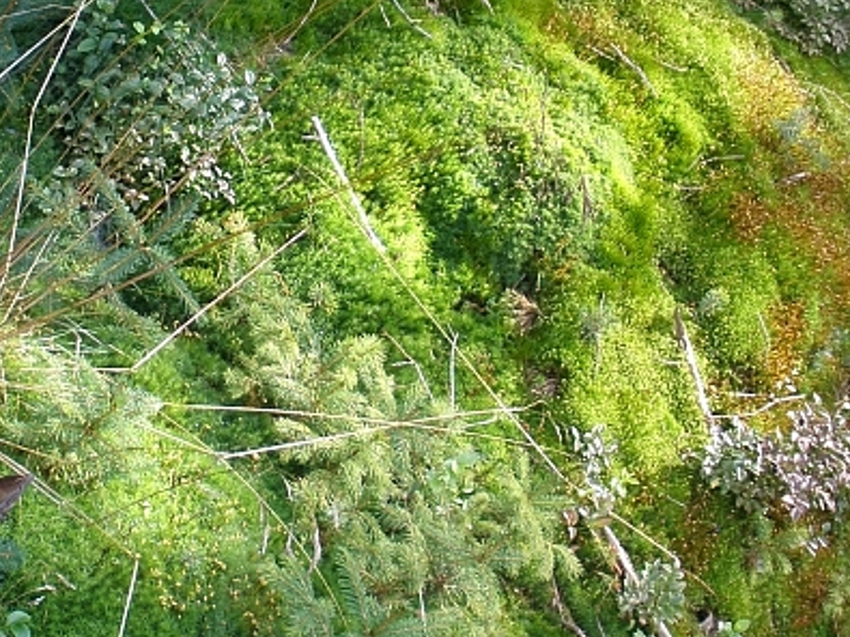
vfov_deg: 20.1
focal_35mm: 73
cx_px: 200
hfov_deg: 26.3
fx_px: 1792
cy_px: 247
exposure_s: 1/40
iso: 80
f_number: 3.5
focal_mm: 6.3
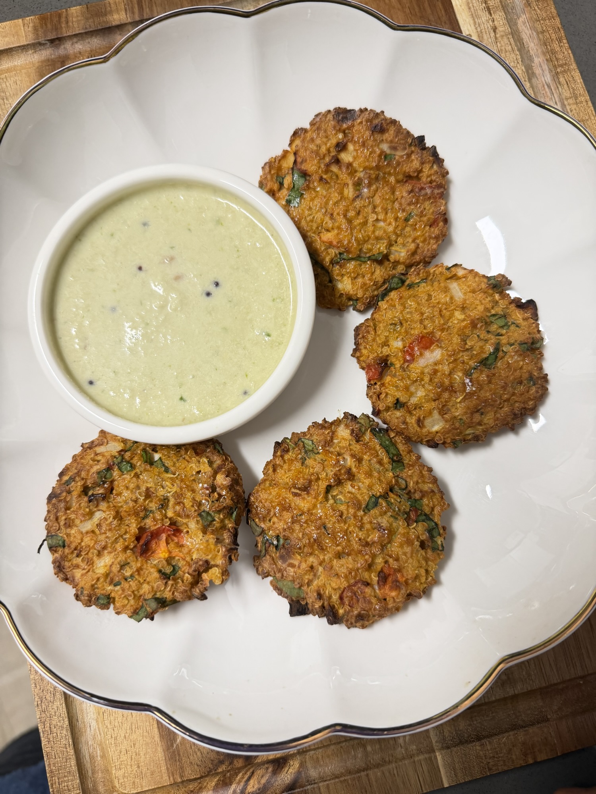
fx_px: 551
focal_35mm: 24
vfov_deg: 71.6
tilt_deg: -80.2
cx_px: 298
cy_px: 397
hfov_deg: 56.8
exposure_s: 1/60
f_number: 1.78
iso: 200
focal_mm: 6.76
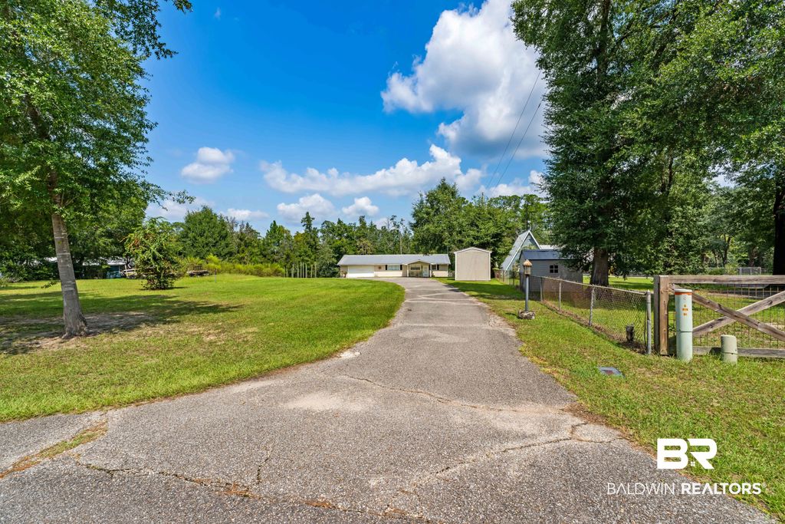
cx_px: 392
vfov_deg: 73.8
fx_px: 349
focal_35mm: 16
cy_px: 262
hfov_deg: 96.7
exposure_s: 1/40
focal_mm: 16
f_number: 8
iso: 100
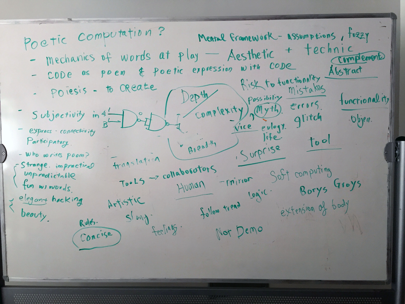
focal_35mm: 29
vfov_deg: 48.2
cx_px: 202
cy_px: 152
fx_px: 339
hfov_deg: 61.7
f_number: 2.2
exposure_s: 1/30
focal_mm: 4.15
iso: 64
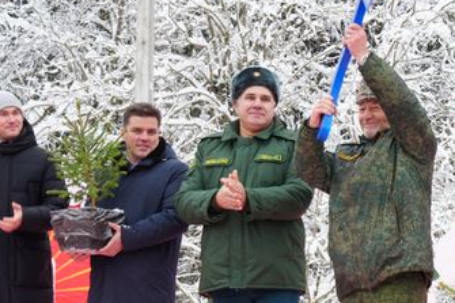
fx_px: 1503
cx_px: 338
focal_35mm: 119
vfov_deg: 11.5
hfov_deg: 17.1
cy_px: 257
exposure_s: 1/80
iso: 640
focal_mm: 57
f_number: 9
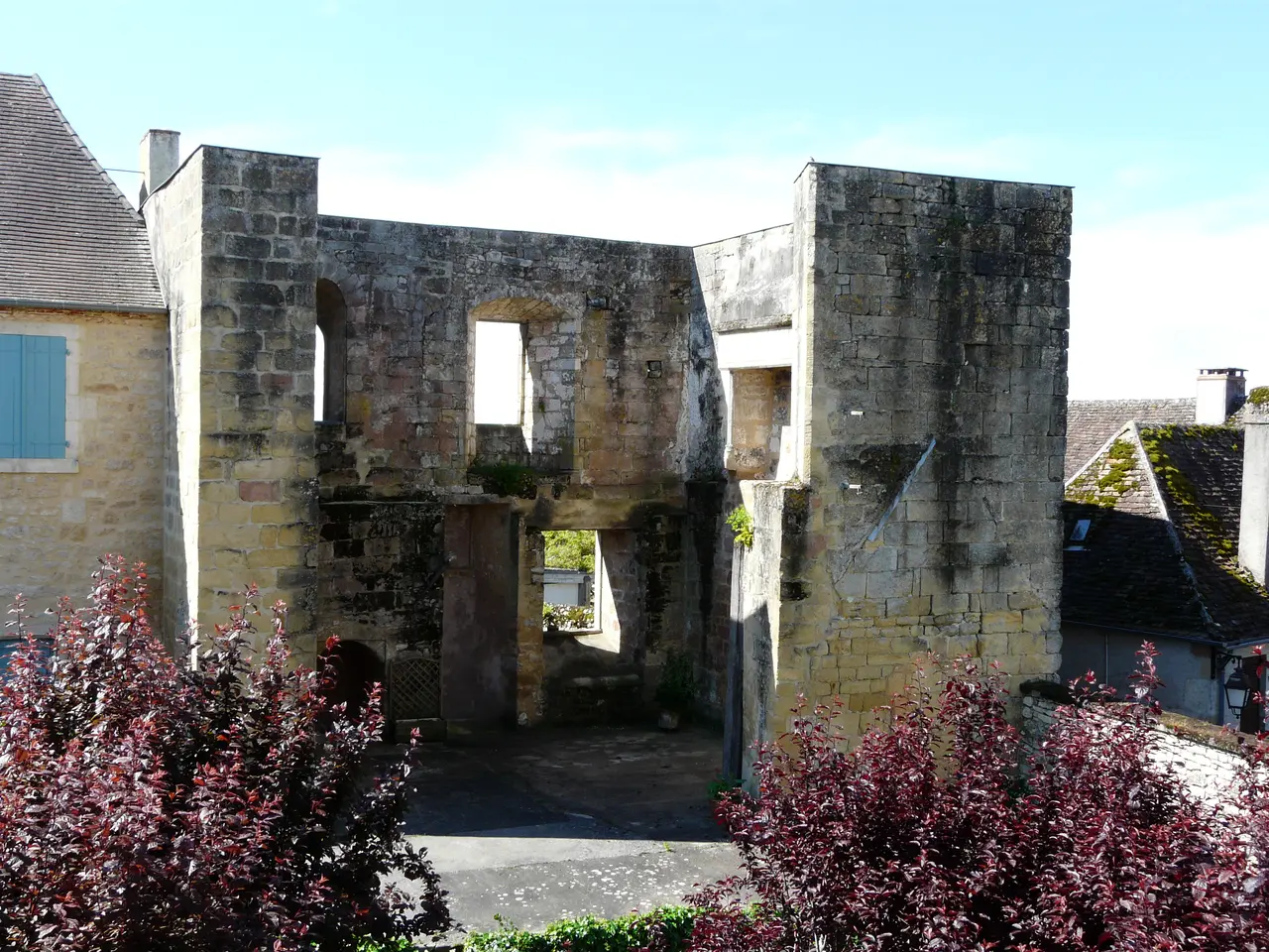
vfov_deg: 38.7
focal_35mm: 37
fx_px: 1356
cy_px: 476
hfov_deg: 50.1
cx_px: 634
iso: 100
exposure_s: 1/200
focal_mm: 6.1
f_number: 5
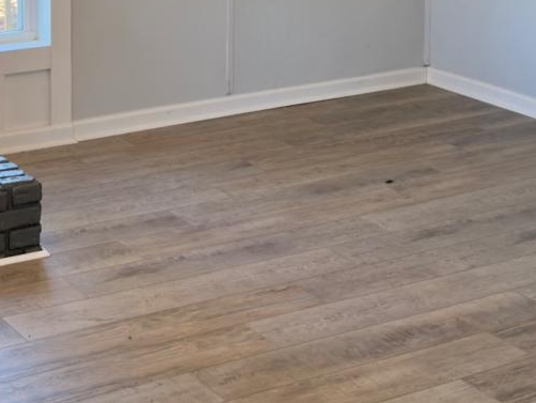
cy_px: -76
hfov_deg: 22.5
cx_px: 130
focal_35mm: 86
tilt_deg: -7.2
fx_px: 1332
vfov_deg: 16.5
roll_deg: -0.6
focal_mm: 6.76
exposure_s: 1/60
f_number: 1.78
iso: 100
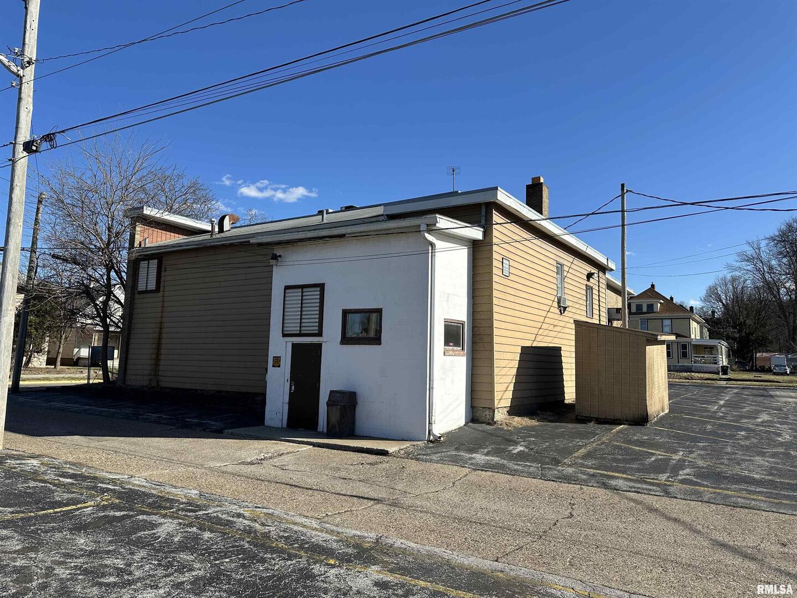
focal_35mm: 24
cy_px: 299
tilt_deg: +6.6
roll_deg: -1.6
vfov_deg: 56.8
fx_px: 553
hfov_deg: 71.6
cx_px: 398
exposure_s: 1/4184
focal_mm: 6.86
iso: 80
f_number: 1.78
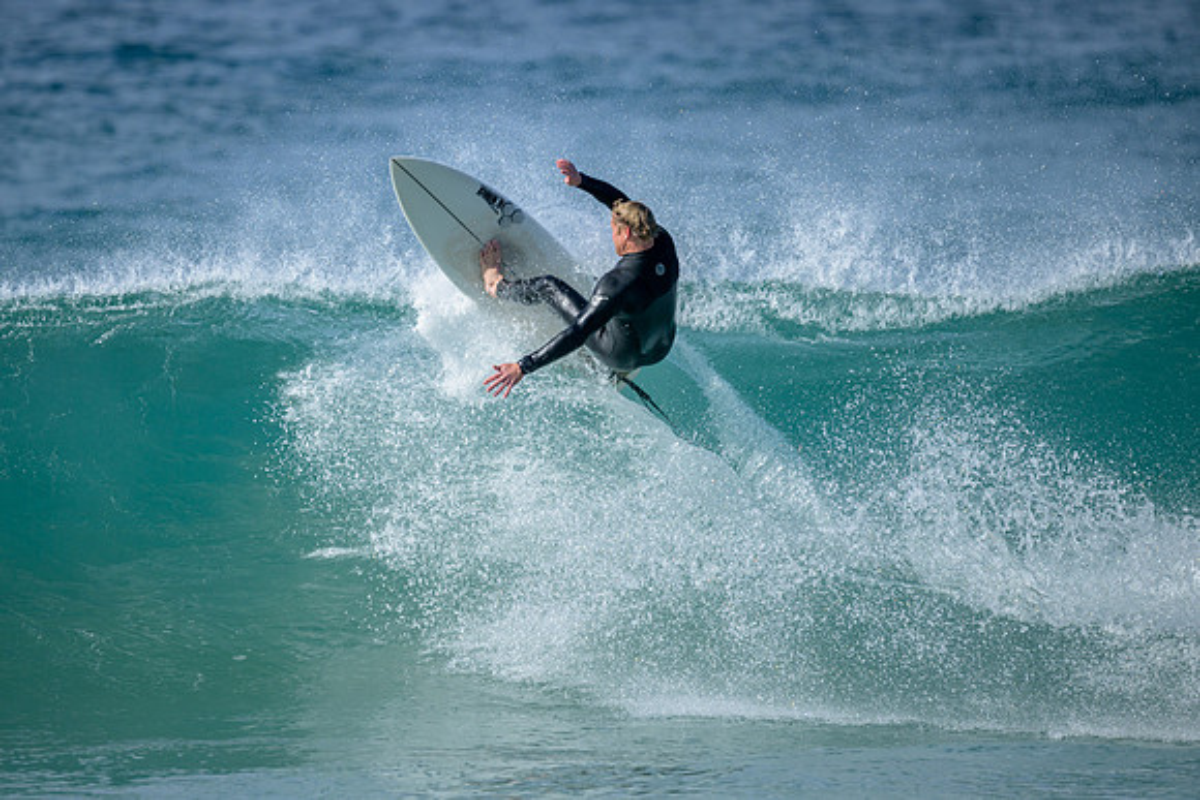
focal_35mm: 800
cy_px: 400
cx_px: 600
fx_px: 26672
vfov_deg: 1.7
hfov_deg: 2.6
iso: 450
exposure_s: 1/2500
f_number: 6.3
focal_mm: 800
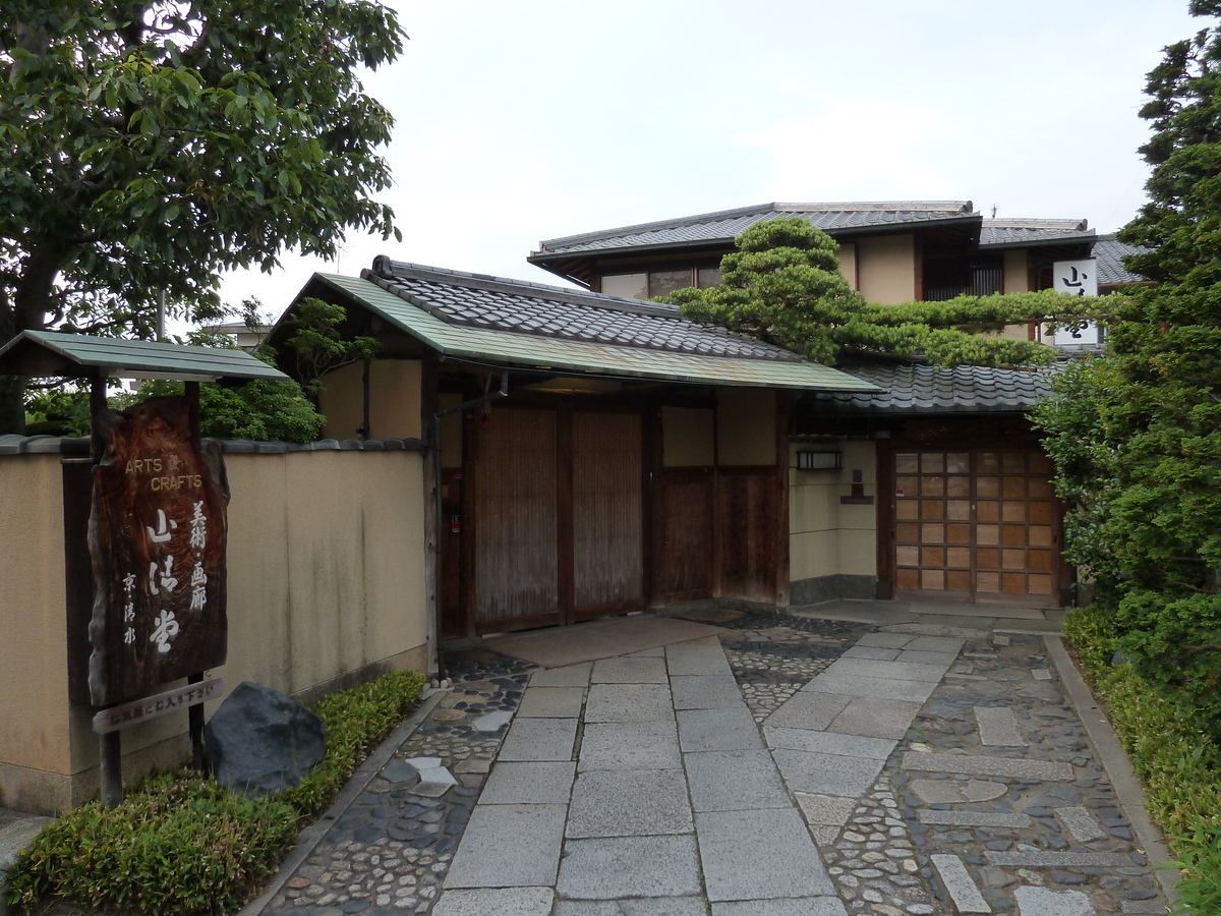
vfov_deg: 54.9
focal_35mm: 25
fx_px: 882
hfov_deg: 69.4
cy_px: 458
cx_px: 610
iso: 125
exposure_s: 1/50
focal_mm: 4.1
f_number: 3.3
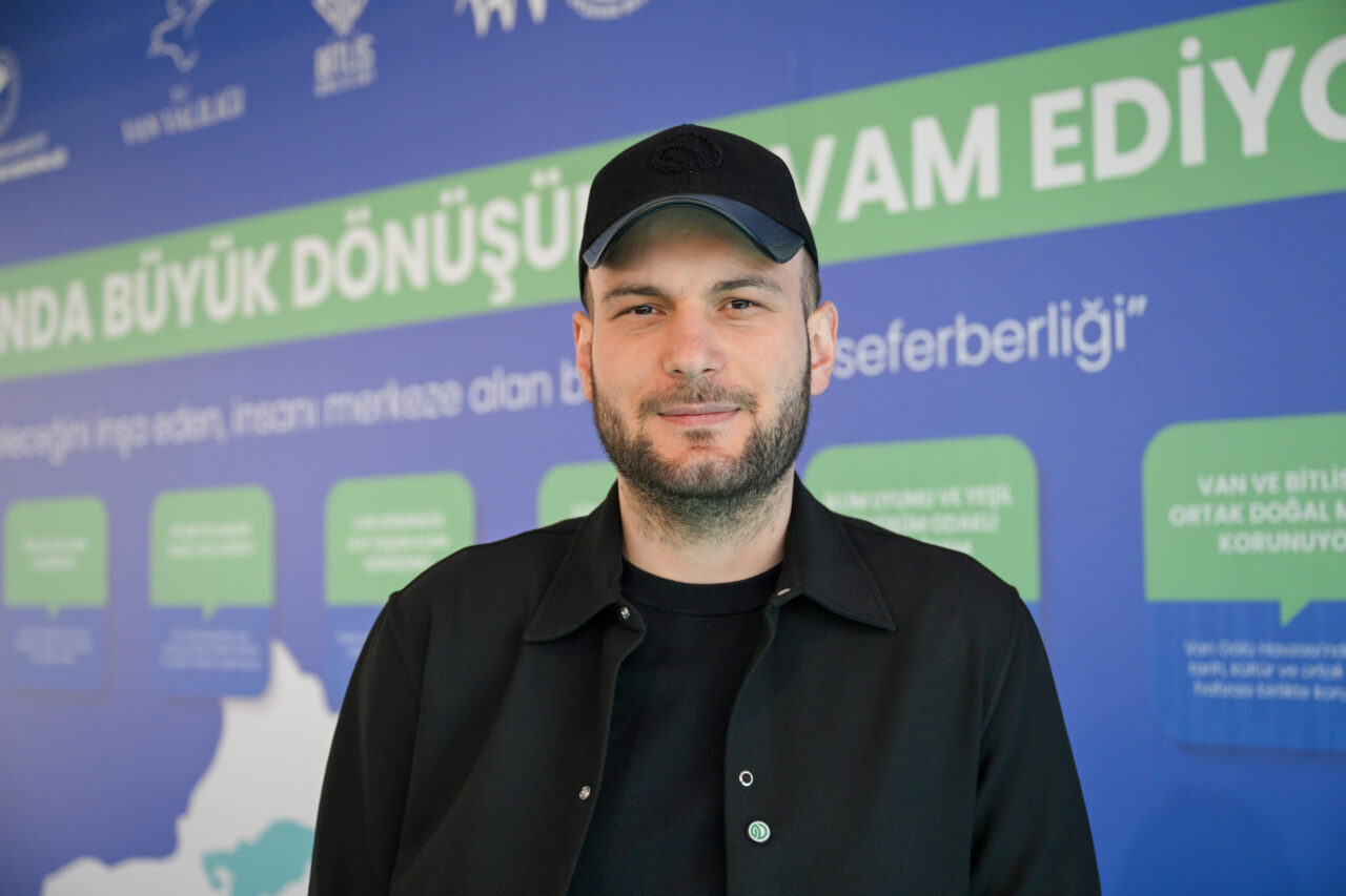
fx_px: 2056
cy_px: 448
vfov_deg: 24.6
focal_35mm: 55
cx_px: 673
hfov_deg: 36.3
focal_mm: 55
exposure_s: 1/4000
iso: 1250
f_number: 3.5
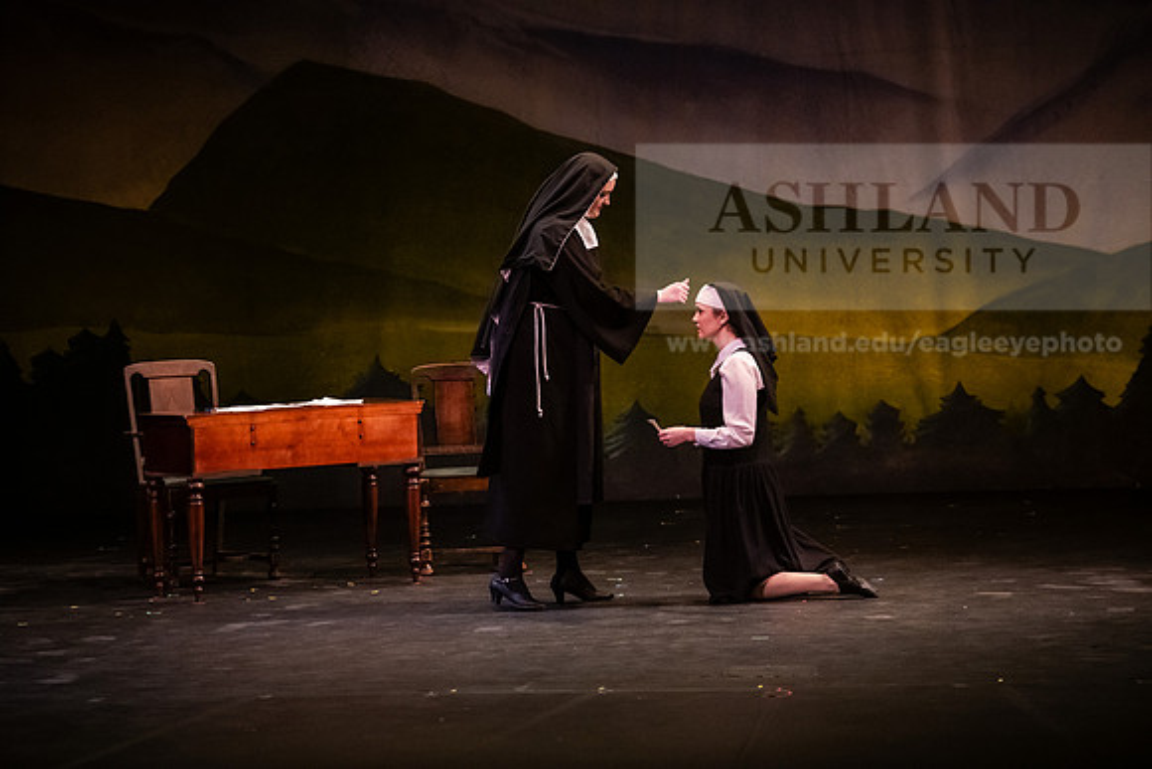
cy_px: 384
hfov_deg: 14.7
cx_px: 576
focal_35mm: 140
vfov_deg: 9.8
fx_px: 4481
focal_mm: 140
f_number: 2.8
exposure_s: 1/200
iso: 5000
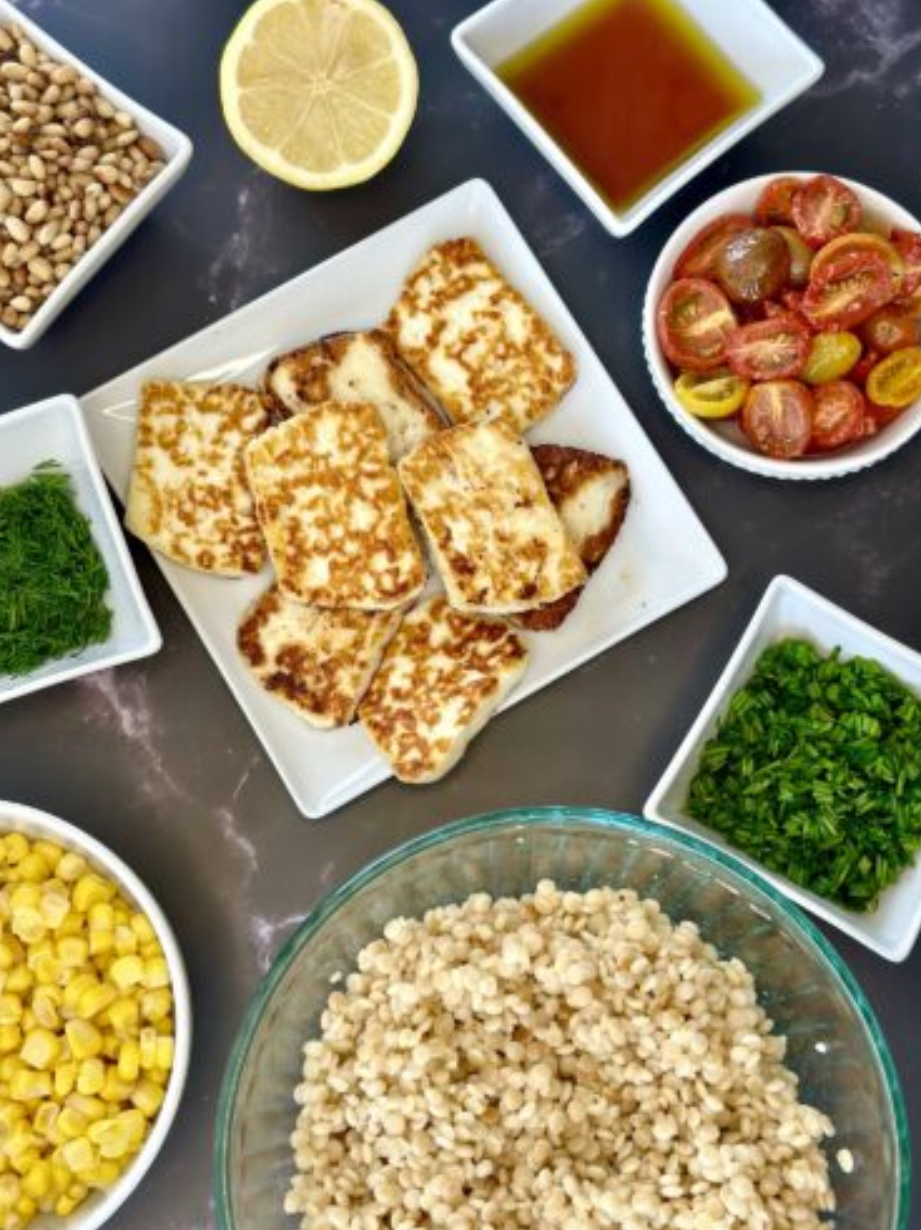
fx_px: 1740
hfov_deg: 29.7
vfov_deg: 38.9
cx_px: 458
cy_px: 618
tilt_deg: -79.3
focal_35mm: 49
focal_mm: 6.86
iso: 100
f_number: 1.78
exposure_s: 1/120
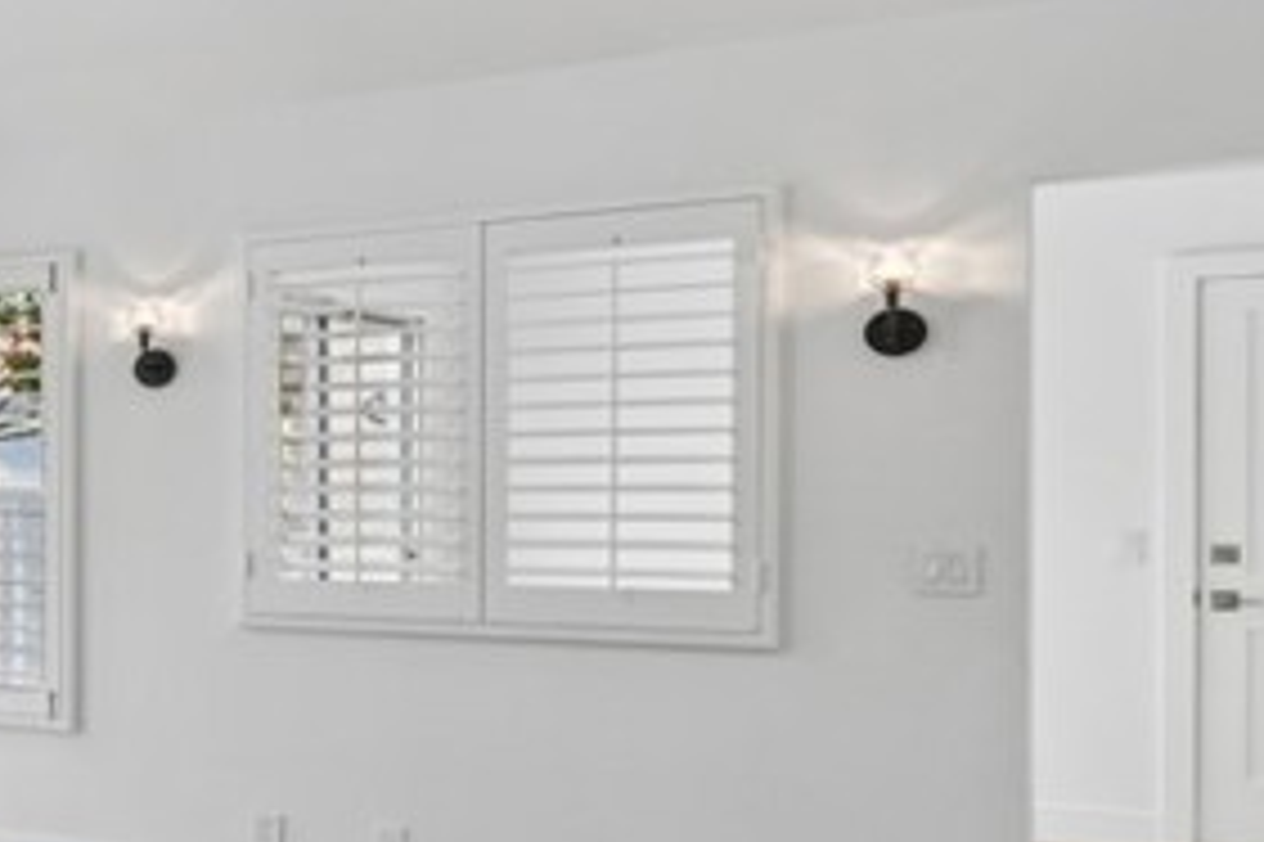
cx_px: -769
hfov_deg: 25.4
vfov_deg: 26.3
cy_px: 547
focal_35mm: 51
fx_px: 1790
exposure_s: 1/60
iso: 250
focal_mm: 14
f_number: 8
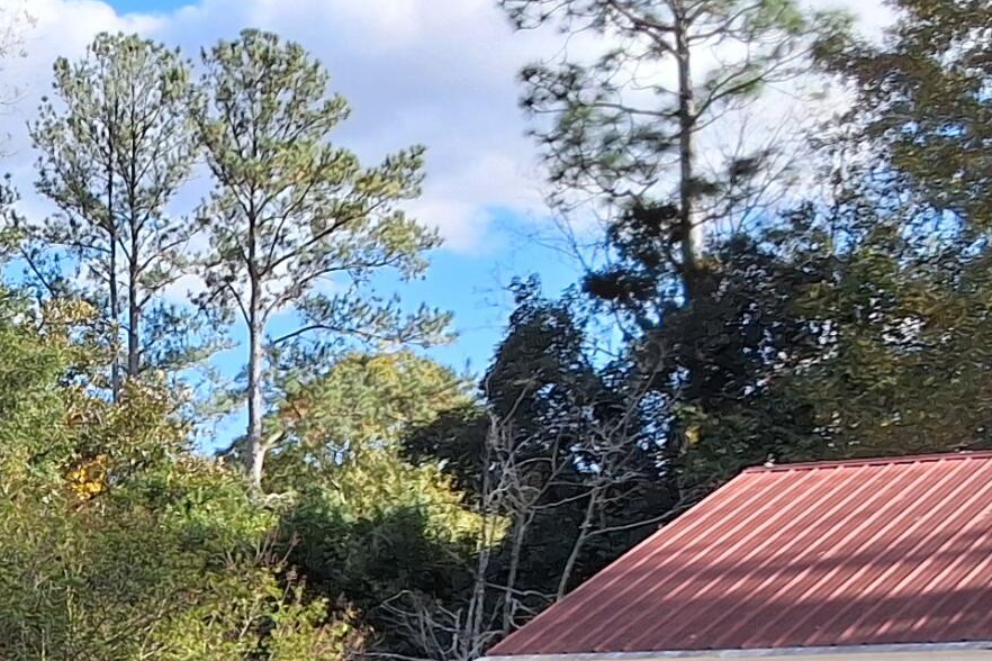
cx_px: -111
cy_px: 935
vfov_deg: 13.2
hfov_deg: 19.7
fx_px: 2728
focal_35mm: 99
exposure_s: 1/983
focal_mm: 2.91
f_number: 1.9
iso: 32
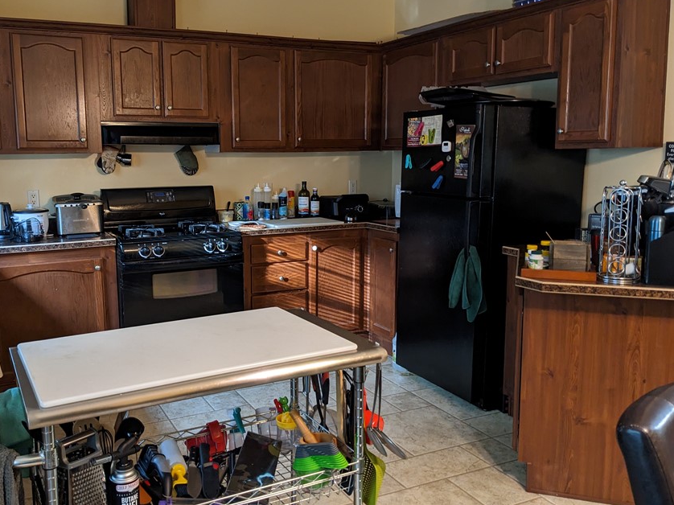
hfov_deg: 55.1
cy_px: 236
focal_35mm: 33
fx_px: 642
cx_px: 280
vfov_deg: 42.9
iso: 292
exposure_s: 1/24
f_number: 1.73
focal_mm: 4.38
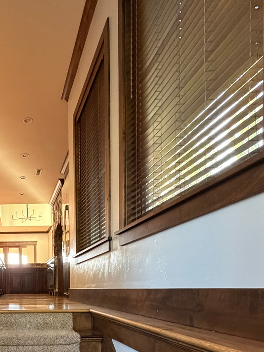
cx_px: 22
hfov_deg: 44.7
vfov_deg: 57.1
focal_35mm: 28
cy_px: 298
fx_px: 285
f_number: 2.2
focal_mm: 2.22
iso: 640
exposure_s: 1/60
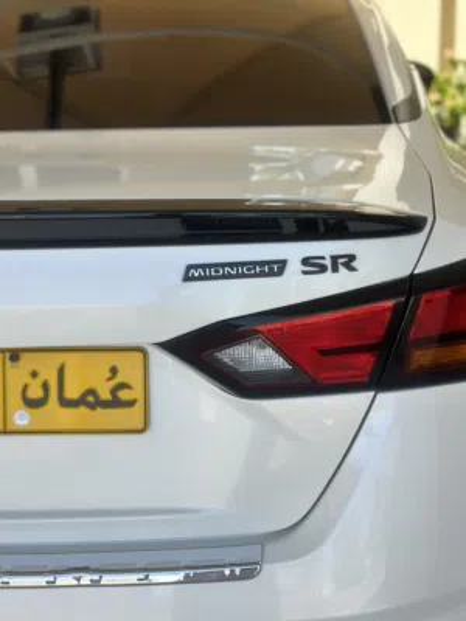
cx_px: 233
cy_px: 310
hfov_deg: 30.3
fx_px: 862
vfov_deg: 39.7
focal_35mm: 48
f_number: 1.78
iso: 80
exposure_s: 1/1783
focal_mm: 6.86
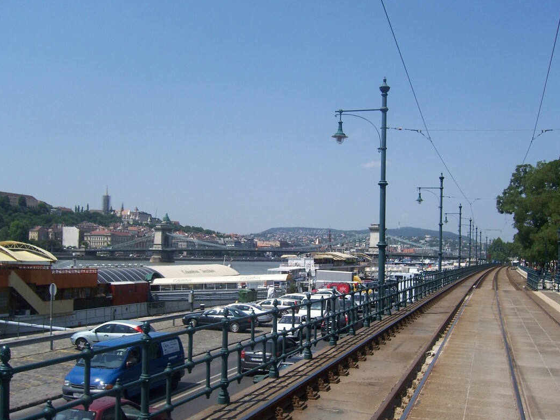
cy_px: 210
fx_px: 599
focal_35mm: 37
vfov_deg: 38.7
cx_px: 278
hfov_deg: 50.1
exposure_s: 1/640
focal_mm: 6.2
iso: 80
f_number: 4.5
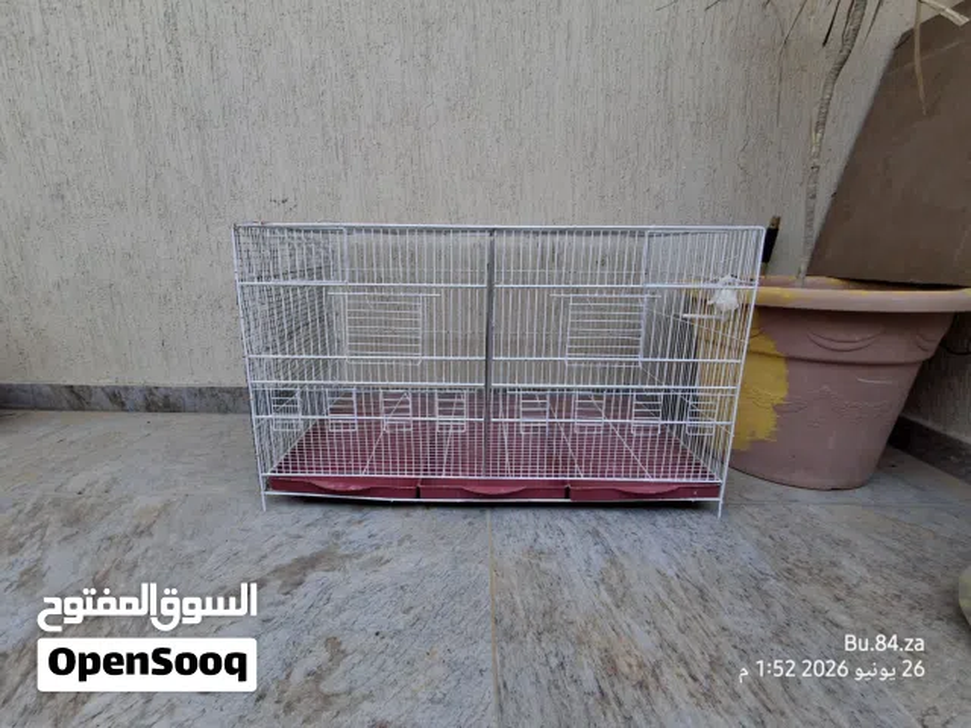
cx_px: 486
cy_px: 364
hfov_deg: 94.5
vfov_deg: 78.1
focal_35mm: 16
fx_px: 449
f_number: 2.2
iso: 40
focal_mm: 1.64
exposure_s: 1/130
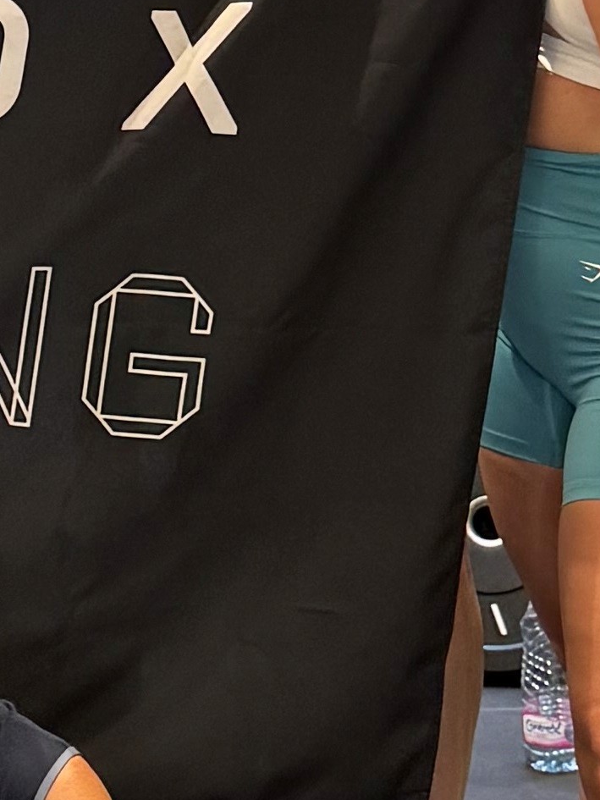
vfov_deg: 13.3
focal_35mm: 145
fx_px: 3350
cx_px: -15
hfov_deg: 10.1
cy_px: -96
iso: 200
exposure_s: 1/50
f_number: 1.78
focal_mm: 6.76
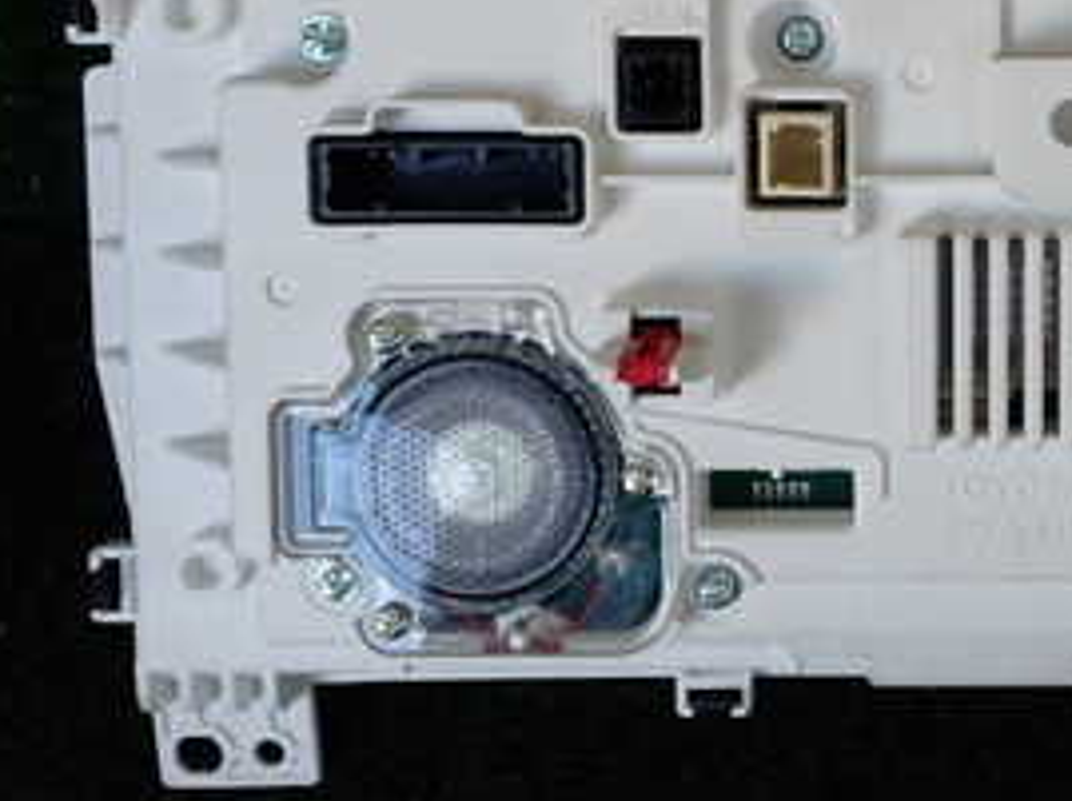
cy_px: 211
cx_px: 1016
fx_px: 2072
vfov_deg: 21.7
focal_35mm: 67
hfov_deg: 27.7
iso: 100
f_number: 3.2
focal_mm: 5.4
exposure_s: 1/60
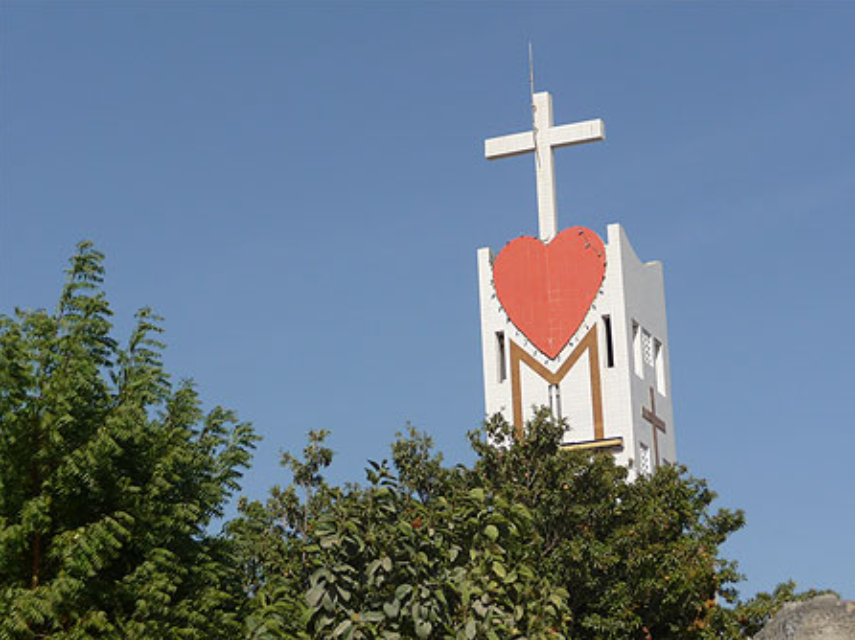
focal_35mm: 97
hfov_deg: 20.2
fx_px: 2395
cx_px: 428
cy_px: 322
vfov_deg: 15.2
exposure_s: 1/1000
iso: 100
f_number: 4.7
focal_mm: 16.3
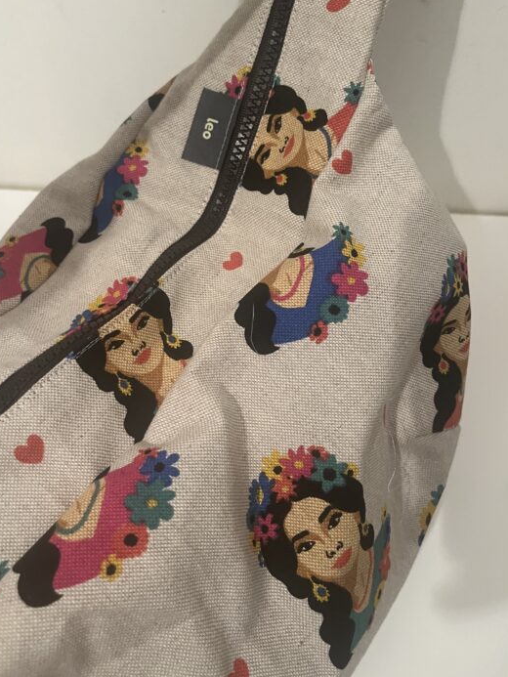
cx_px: 233
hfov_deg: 46.8
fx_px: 587
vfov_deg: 59.8
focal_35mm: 30
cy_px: 304
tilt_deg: -53.4
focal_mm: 5.1
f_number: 1.6
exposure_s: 1/50
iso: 400
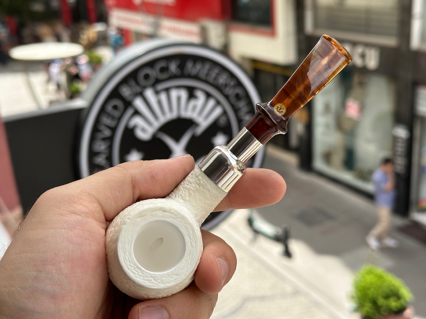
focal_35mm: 48
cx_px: 213
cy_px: 160
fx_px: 591
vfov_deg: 30.3
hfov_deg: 39.7
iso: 64
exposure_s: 1/1517
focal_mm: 6.86
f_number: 1.78
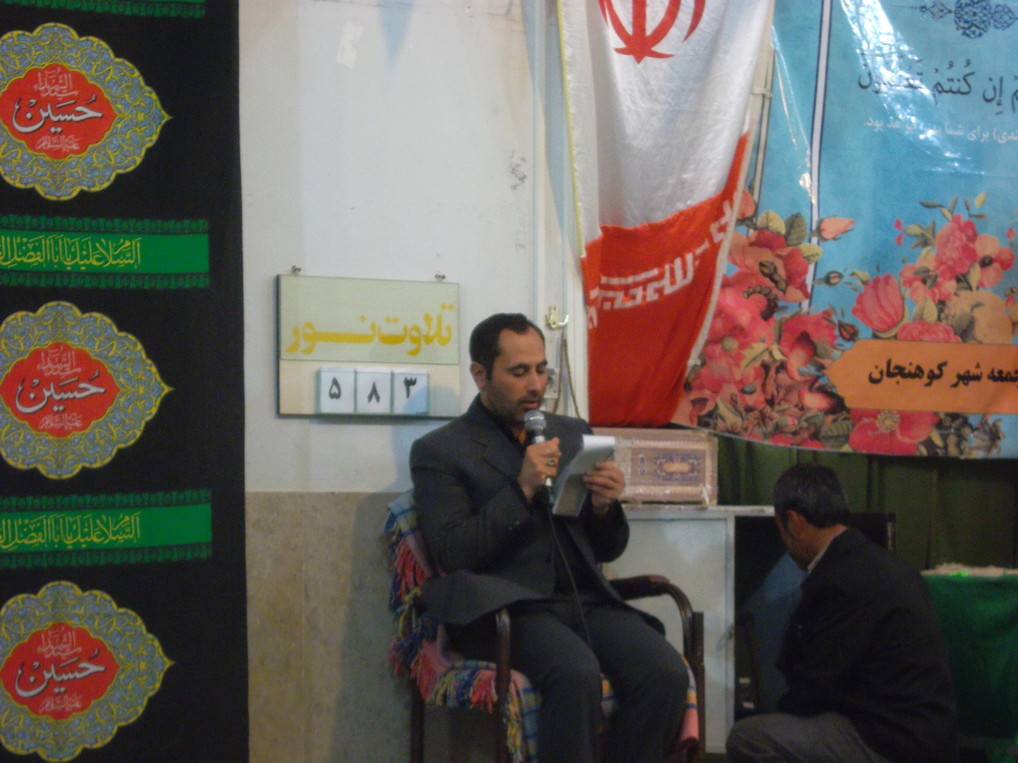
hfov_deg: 22.8
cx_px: 509
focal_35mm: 86
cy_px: 382
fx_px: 2529
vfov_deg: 17.2
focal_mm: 15.4
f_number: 4.3
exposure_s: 1/18
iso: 412
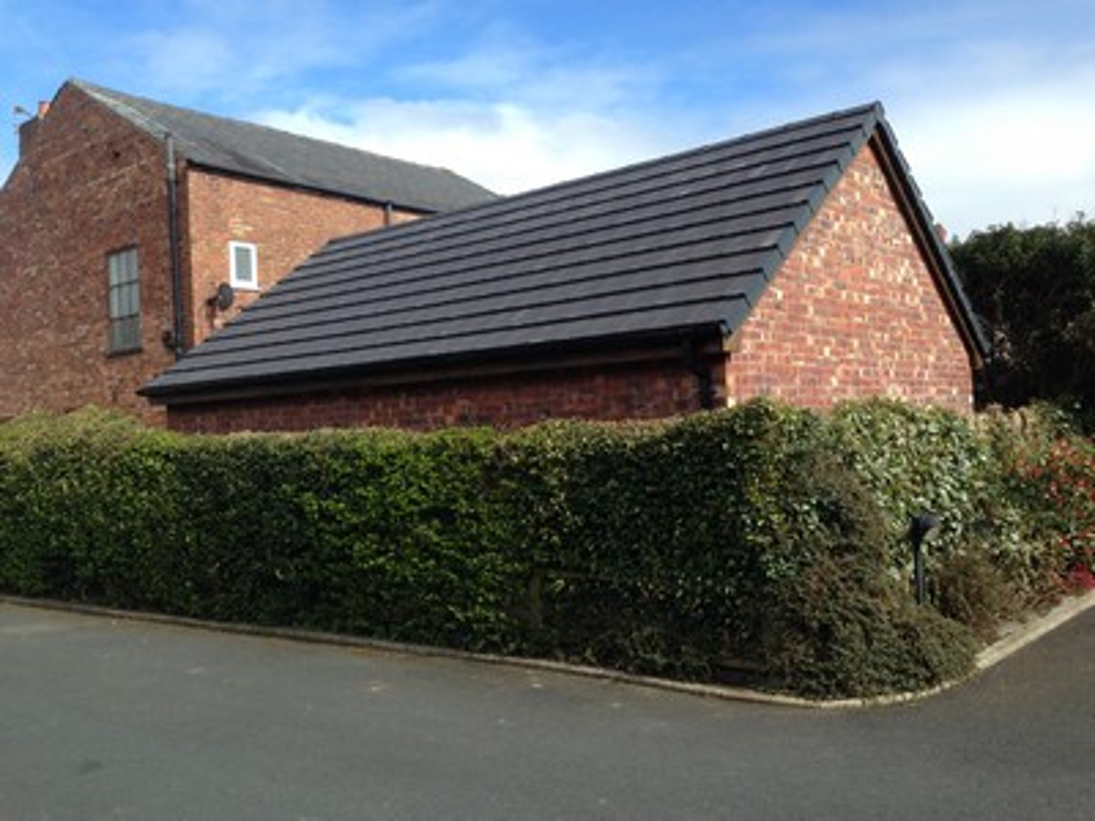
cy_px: 410
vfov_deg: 42.9
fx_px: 1044
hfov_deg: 55.4
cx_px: 548
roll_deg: +1.4
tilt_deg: +0.2
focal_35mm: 33
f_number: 2.4
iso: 50
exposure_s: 1/935
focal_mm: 4.12
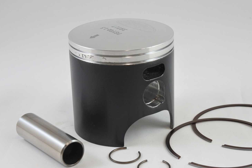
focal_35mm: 76
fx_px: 532
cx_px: 159
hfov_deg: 26.6
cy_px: 101
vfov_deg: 17.9
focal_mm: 22.3
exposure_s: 1/125
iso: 500
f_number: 4.8
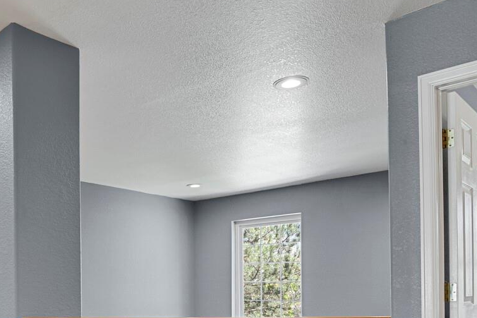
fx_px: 477
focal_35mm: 36
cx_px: 78
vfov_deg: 34.7
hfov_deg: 49.2
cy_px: 287
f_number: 8
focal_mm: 17
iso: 12800
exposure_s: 1/20
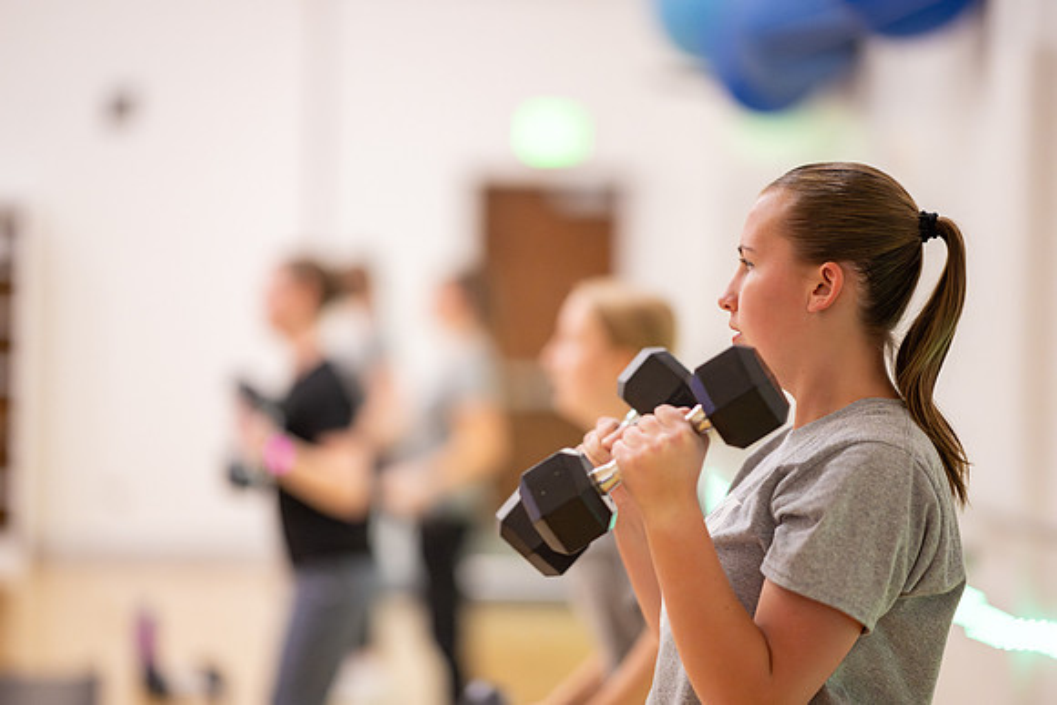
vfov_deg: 13.0
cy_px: 352
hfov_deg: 19.5
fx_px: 3083
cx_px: 528
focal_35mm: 105
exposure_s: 1/500
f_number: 1.4
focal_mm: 105
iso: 5000
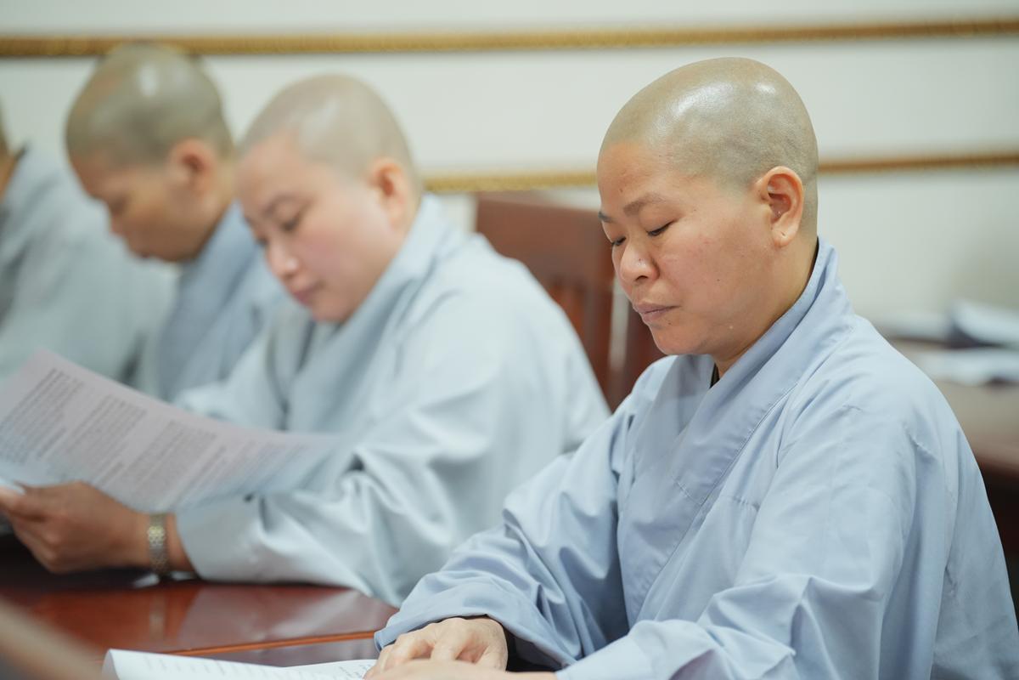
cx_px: 510
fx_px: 3651
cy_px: 340
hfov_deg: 15.9
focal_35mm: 129
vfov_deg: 10.6
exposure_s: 1/125
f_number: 2.8
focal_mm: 129
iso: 3200
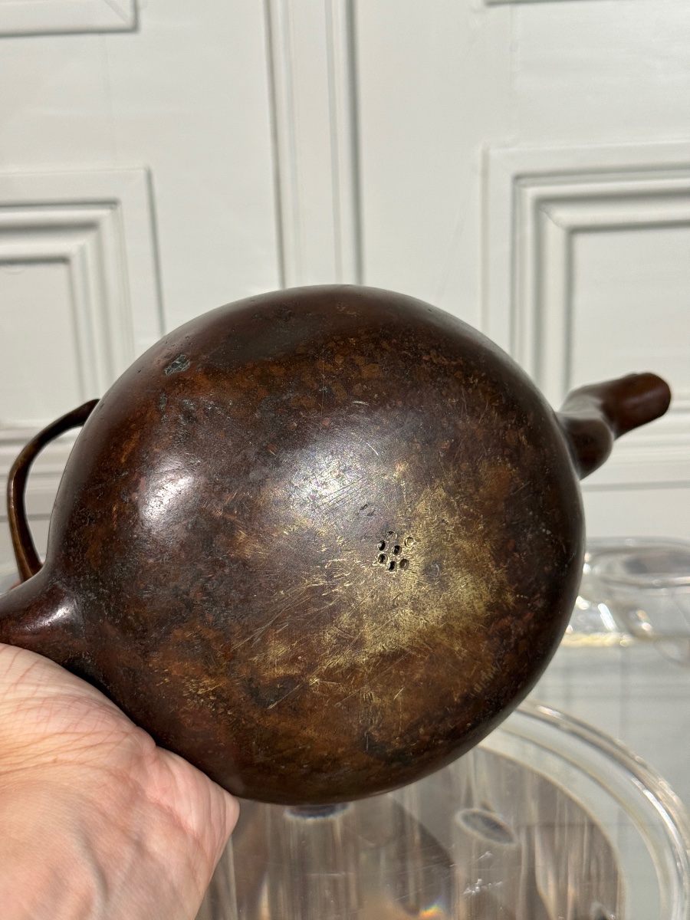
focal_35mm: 48
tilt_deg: -15.6
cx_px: 345
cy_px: 460
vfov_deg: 39.7
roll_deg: +2.0
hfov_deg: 30.3
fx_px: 1276
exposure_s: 1/60
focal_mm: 6.76
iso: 125
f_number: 1.78
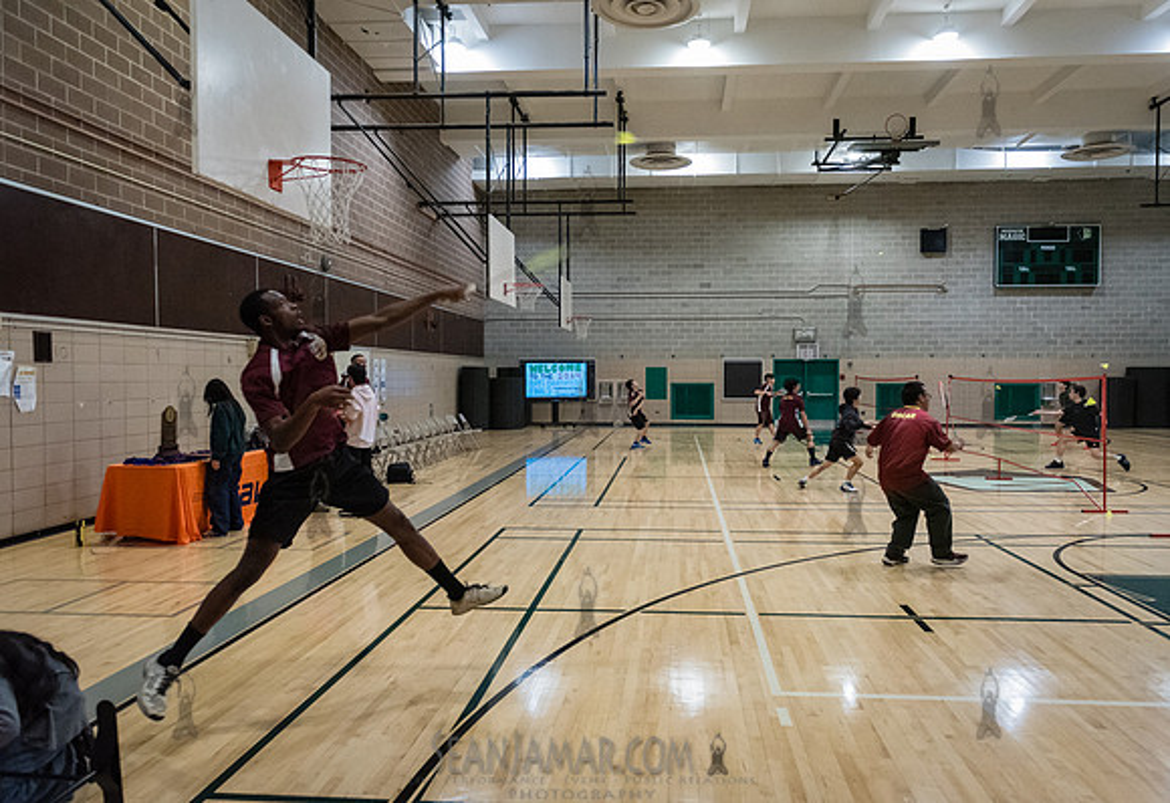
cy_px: 401
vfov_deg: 51.8
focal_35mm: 25
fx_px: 826
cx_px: 612
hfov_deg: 70.6
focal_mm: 24
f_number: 3.5
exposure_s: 1/400
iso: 8000
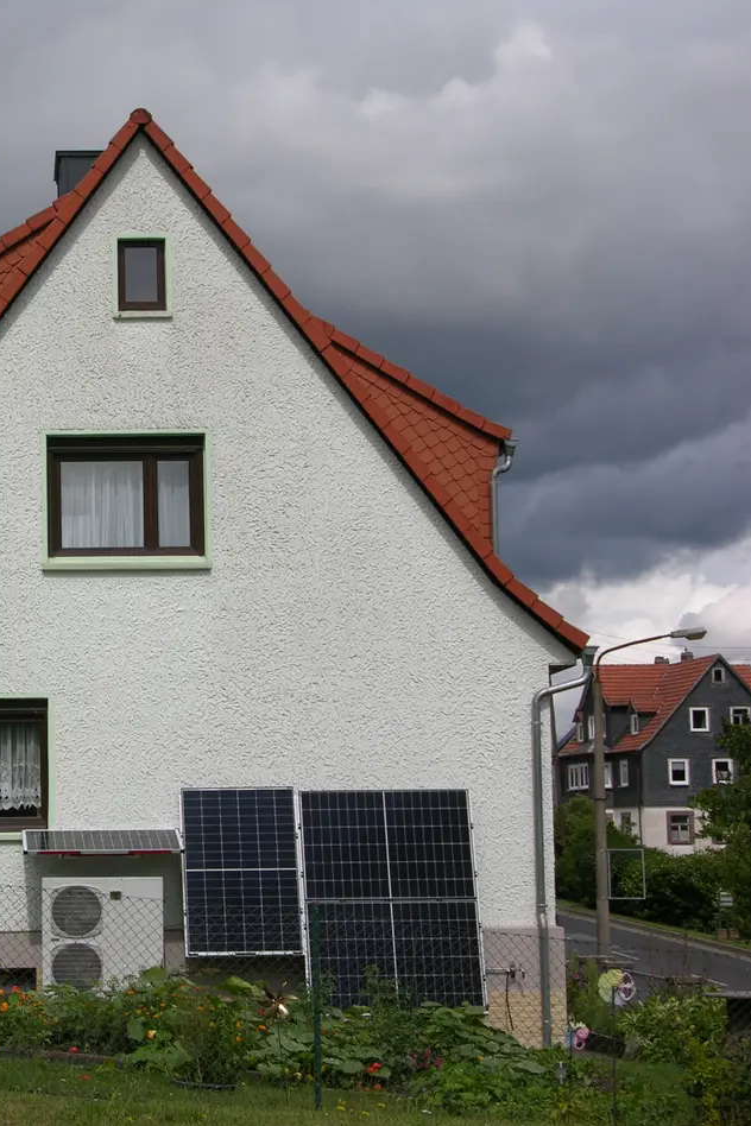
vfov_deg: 23.4
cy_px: 559
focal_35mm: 87
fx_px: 2722
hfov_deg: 15.4
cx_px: 8
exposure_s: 1/377
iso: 50
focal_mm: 15.7
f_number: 5.7
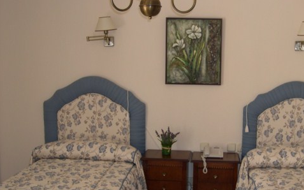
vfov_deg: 23.9
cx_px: 182
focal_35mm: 54
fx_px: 447
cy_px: 112
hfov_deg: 37.4
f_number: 2.8
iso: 100
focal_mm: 8
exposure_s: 1/30
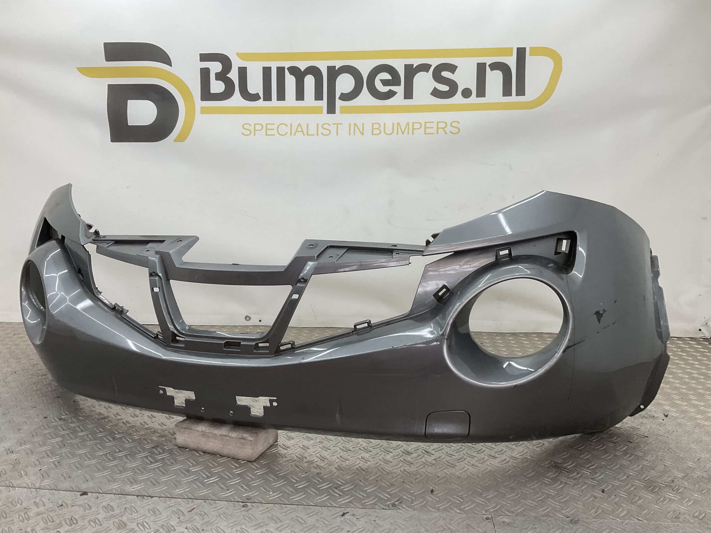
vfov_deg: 48.2
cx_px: 356
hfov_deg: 61.7
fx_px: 596
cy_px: 266
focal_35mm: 29
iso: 16
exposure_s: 1/101
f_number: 1.8
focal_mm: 3
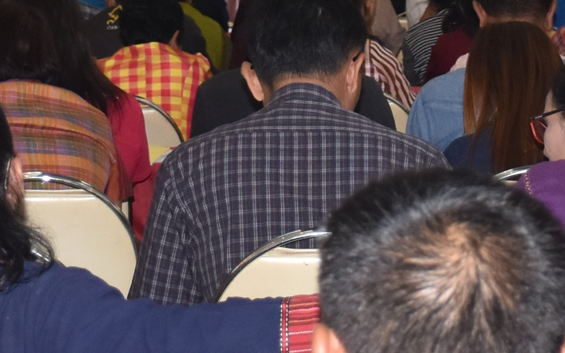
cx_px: 355
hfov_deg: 10.1
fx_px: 3197
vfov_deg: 6.3
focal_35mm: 208
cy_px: -113
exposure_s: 1/60
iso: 400
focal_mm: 27
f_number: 4
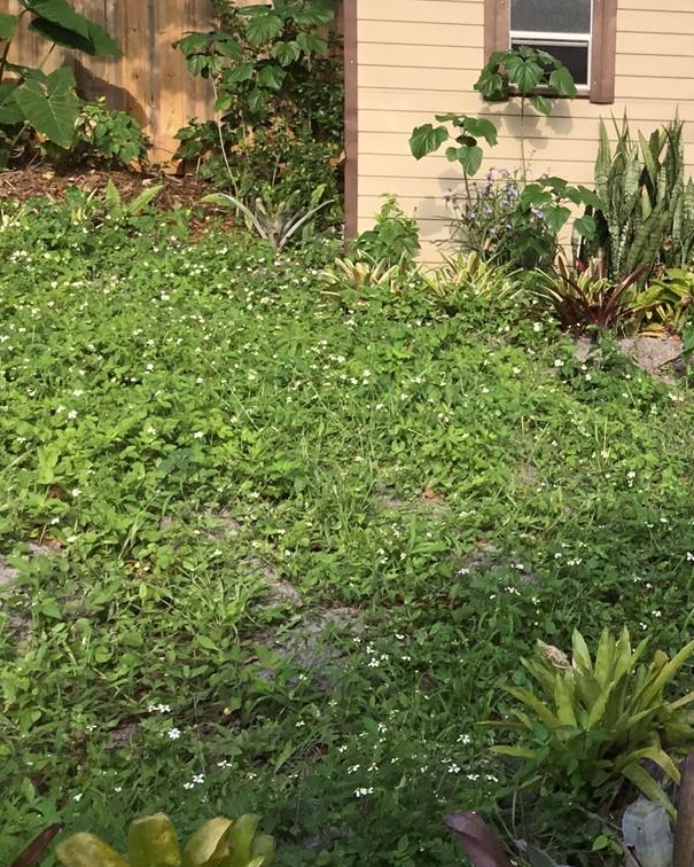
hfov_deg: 22.6
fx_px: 1643
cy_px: 247
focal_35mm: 64
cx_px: 754
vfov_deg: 29.2
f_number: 2.4
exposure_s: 1/547
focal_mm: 3.3
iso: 25
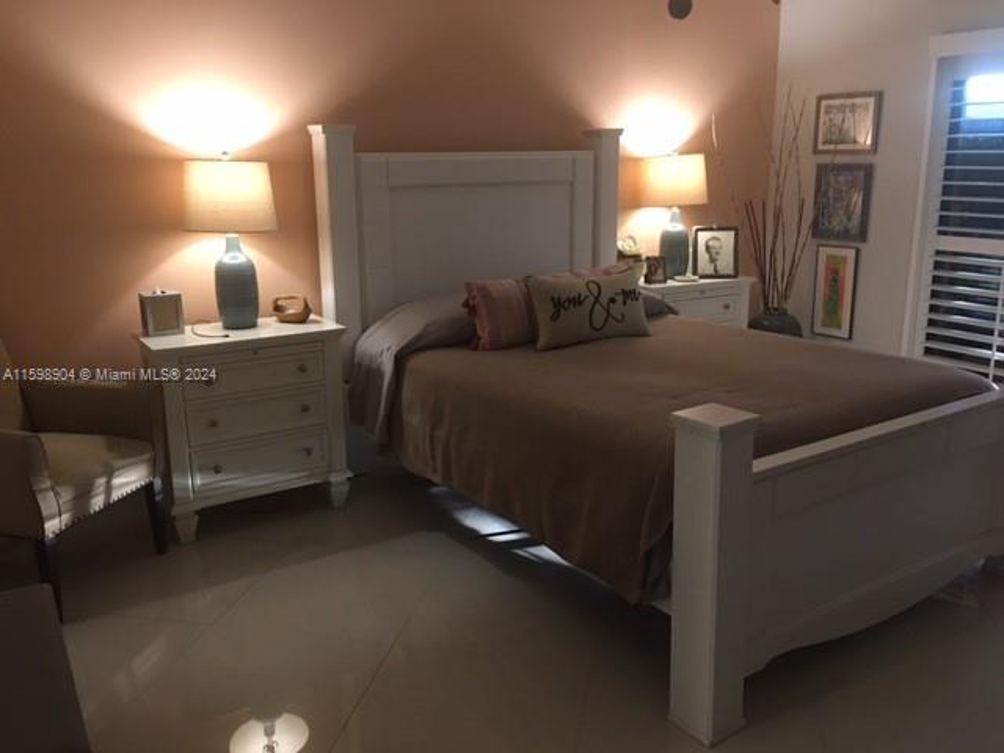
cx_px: 502
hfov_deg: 61.7
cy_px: 376
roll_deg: +0.3
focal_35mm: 29
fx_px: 841
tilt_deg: -12.7
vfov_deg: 48.2
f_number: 2.2
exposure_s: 1/15
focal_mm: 4.15
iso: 100
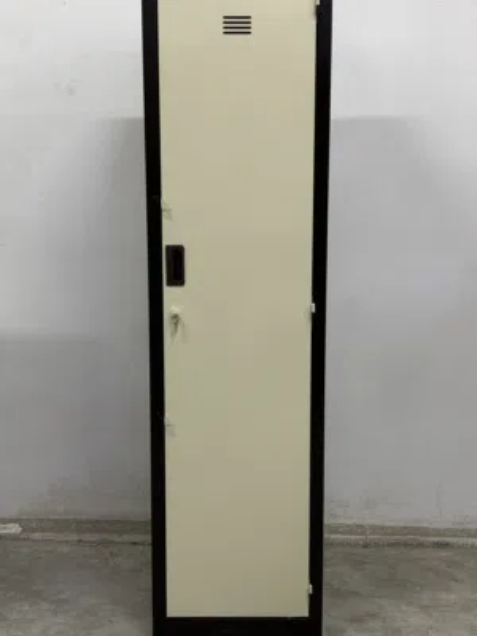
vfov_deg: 36.8
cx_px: 238
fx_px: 955
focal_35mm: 52
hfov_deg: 28.0
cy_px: 318
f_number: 1.6
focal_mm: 5.96
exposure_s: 1/50
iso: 125
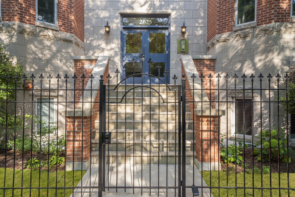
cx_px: 148
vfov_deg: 45.0
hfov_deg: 63.7
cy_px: 98
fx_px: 238
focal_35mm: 29
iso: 100
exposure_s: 1/30
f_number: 10
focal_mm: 29
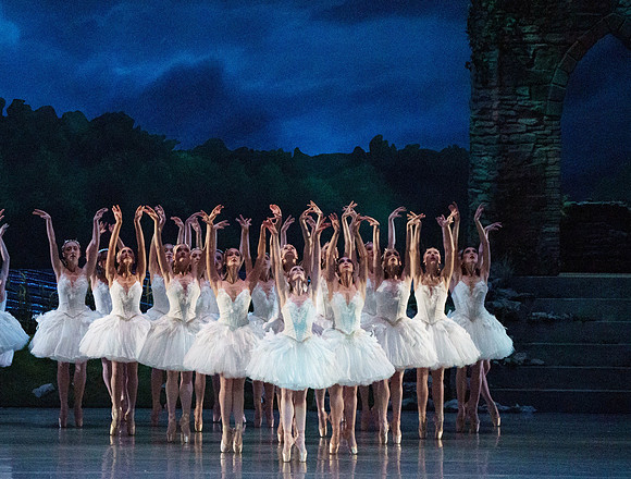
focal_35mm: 248
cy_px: 259
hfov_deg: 7.9
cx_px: 172
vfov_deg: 6.0
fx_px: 4543
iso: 8000
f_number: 5.6
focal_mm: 177
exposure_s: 1/250
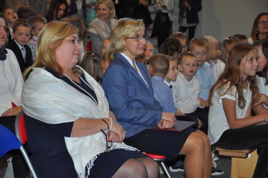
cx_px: 134
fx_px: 892
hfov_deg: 17.1
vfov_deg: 11.4
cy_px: 89
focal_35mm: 120
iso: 400
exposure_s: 1/60
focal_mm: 80
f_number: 5.3
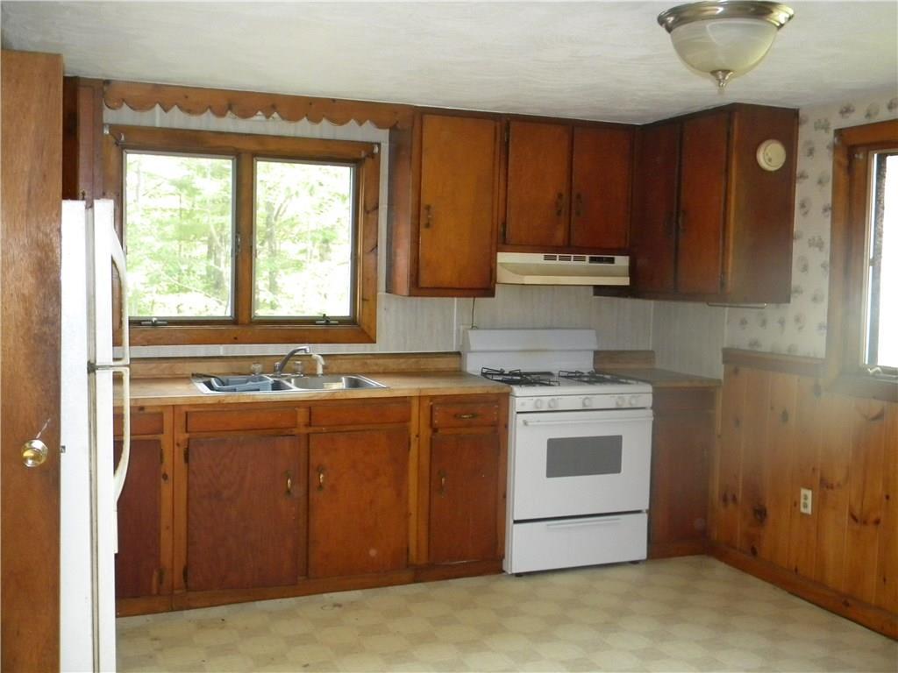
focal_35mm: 36
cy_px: 336
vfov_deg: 39.7
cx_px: 449
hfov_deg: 51.4
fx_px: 934
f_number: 3.7
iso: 400
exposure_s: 1/30
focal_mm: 6.4
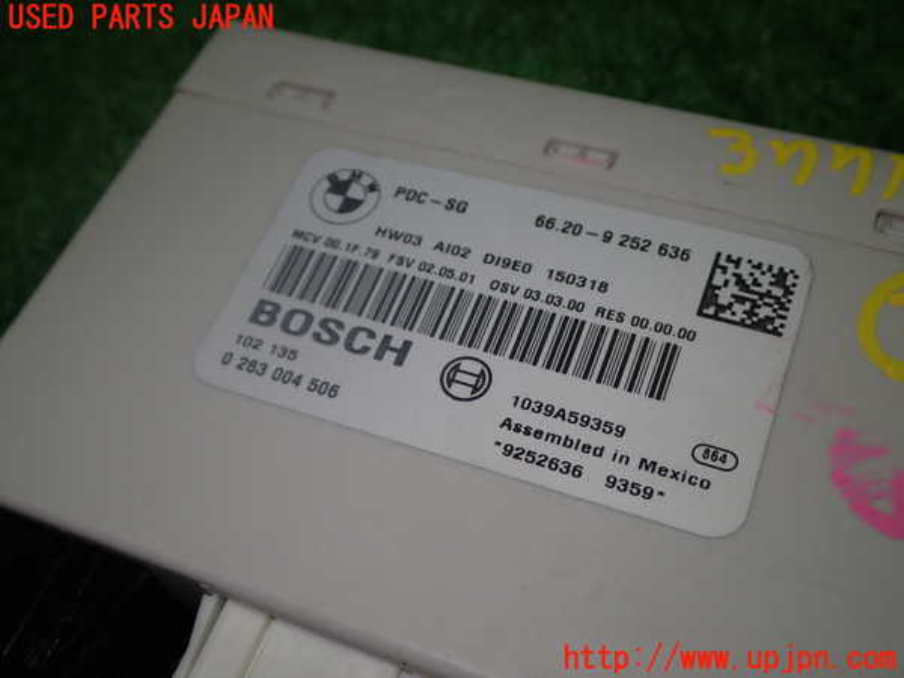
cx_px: 452
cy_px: 339
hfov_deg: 45.8
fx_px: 1071
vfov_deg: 35.1
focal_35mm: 41
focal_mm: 7.31
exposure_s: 1/80
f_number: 2.8
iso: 125
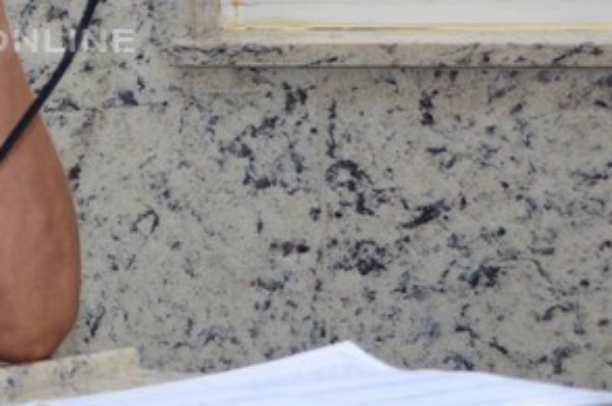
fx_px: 3717
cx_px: -247
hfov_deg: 9.2
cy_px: -68
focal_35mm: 219
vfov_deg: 6.2
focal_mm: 48
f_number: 5
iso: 1250
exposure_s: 1/200
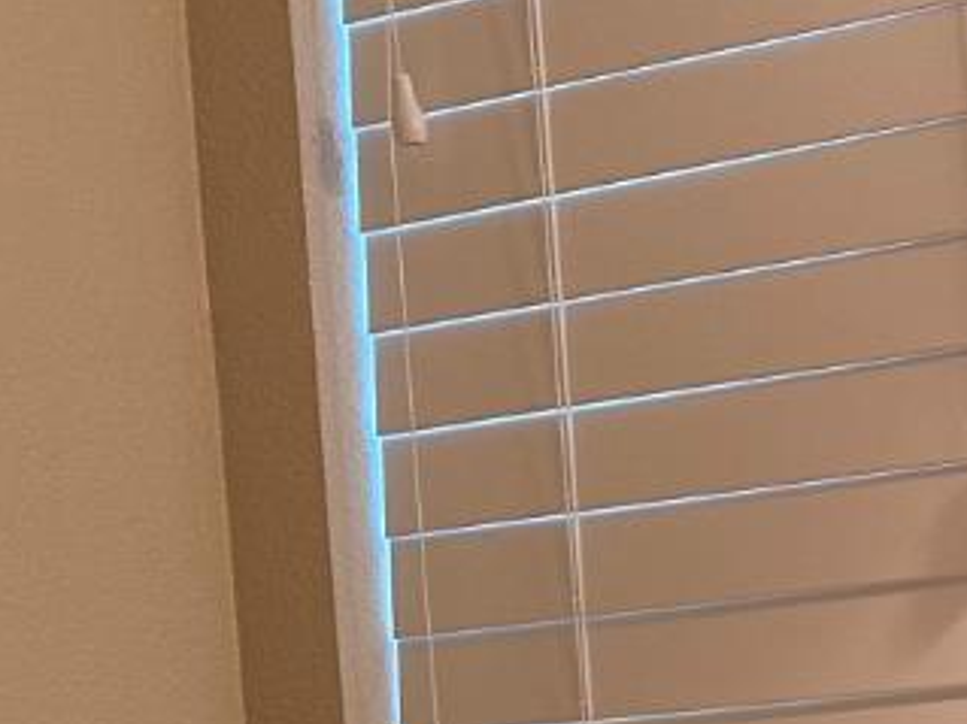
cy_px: 1456
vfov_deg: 11.7
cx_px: 1397
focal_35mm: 113
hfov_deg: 16.1
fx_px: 3155
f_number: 1.78
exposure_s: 1/60
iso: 160
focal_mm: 6.86
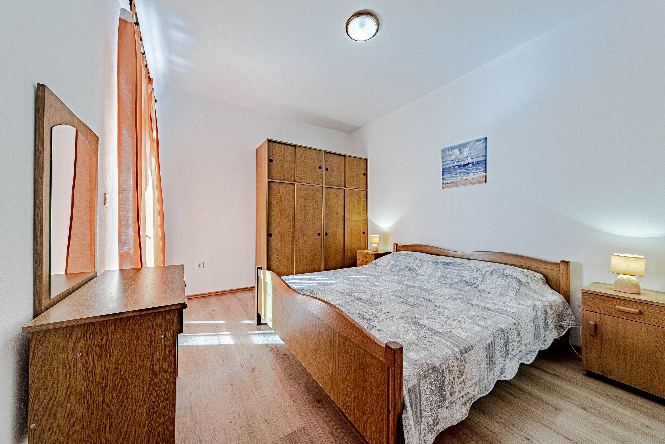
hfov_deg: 112.6
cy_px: 222
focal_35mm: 12
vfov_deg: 90.1
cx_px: 332
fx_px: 222
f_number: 8
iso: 400
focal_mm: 12
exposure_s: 1/320
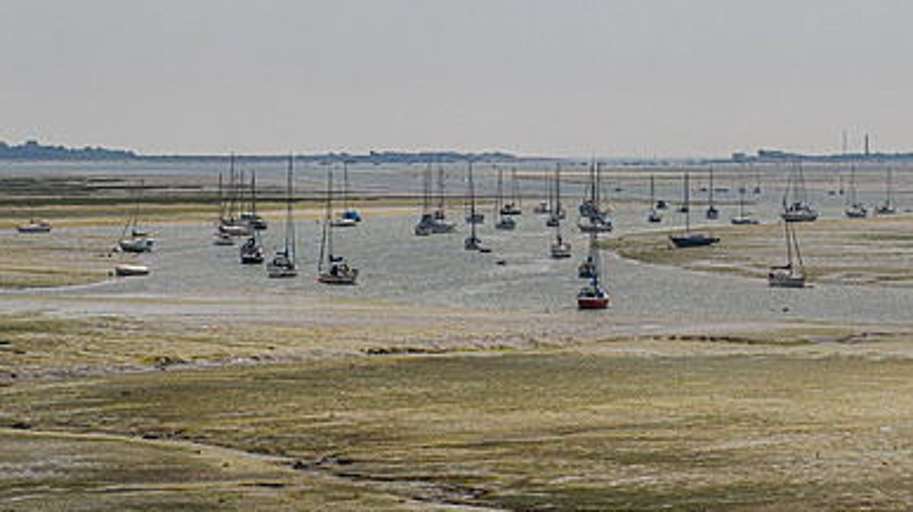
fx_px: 3677
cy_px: 286
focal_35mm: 152
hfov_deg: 14.2
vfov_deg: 8.0
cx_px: 470
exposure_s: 1/800
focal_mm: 62
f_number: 5
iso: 64
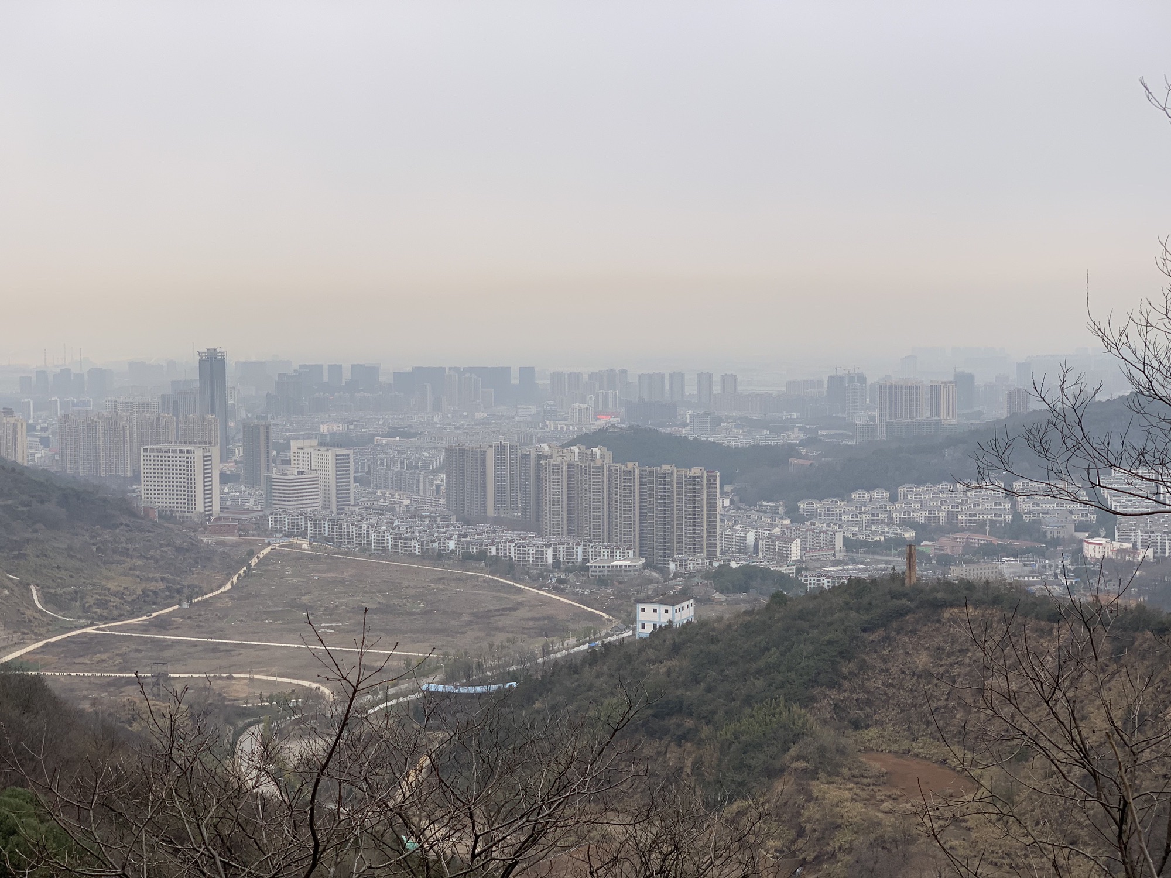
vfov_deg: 28.0
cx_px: 586
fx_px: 1759
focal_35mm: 52
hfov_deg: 36.8
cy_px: 439
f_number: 2.4
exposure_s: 1/87
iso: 16
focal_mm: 6
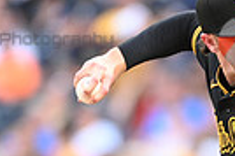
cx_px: 181
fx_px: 11253
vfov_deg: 0.8
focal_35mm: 1726
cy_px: 151
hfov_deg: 1.2
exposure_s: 1/1600
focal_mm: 400
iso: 2500
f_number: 4
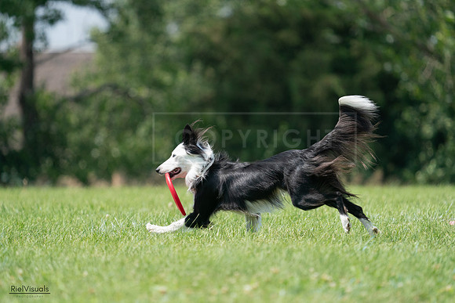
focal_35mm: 433
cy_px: 152
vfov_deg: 3.2
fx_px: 5474
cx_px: 228
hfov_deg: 4.8
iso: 1600
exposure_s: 1/4000
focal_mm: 433
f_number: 6.3
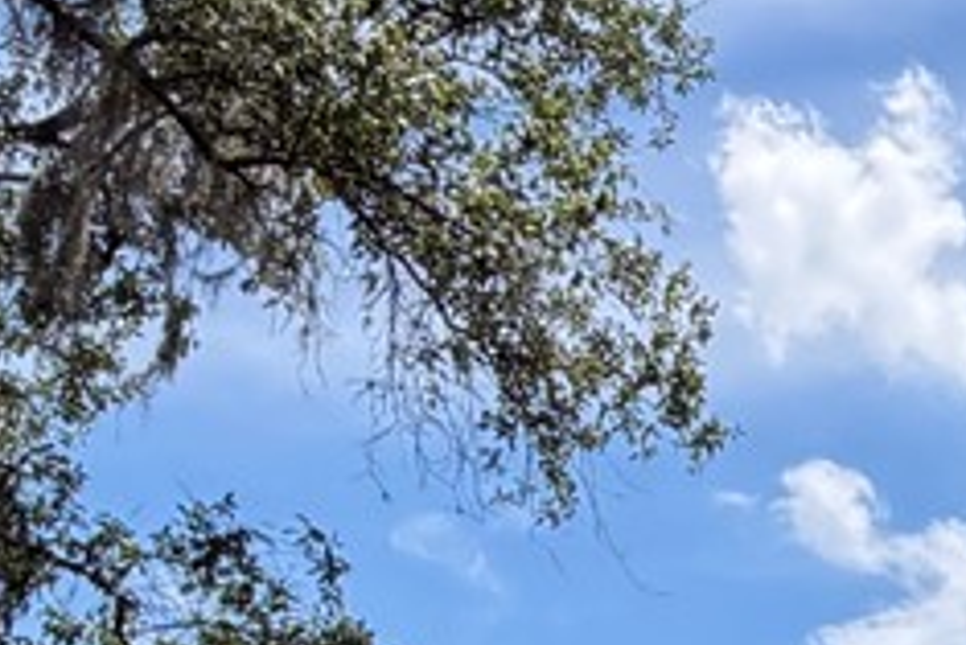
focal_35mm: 99
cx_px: 1480
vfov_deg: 13.0
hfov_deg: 18.2
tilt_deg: +13.9
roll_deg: -3.3
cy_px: 986
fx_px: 2658
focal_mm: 2.22
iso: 25
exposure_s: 1/770
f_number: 2.2
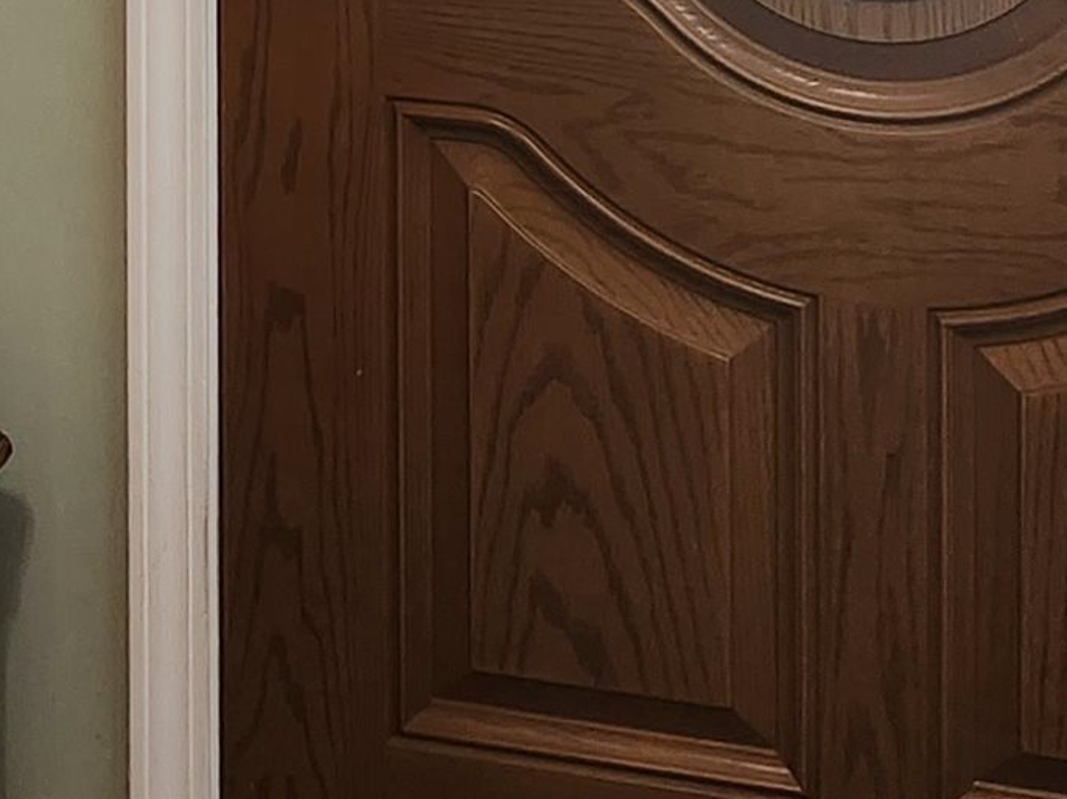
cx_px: 352
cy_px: -651
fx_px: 3174
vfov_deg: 13.0
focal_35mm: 103
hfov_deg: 19.0
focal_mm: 5.4
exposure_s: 1/120
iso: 320
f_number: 1.8
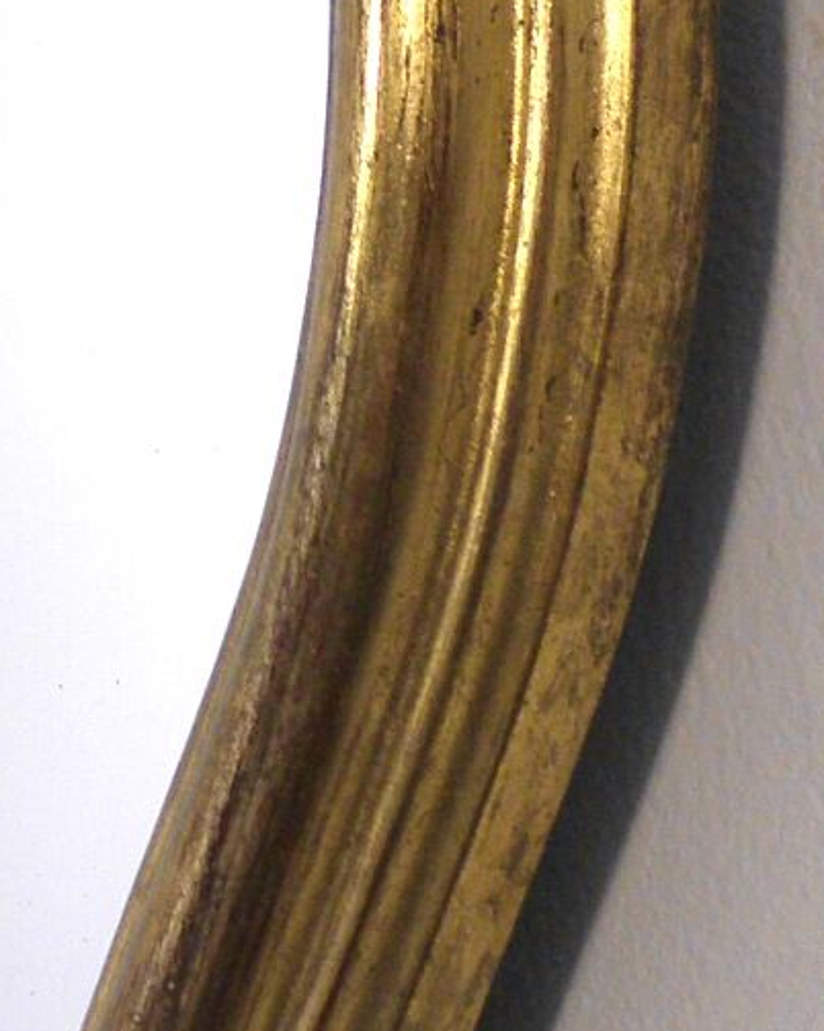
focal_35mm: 179
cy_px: 701
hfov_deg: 8.4
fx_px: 5460
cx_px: -560
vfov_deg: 10.8
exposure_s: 1/40
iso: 100
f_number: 3.7
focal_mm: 6.4
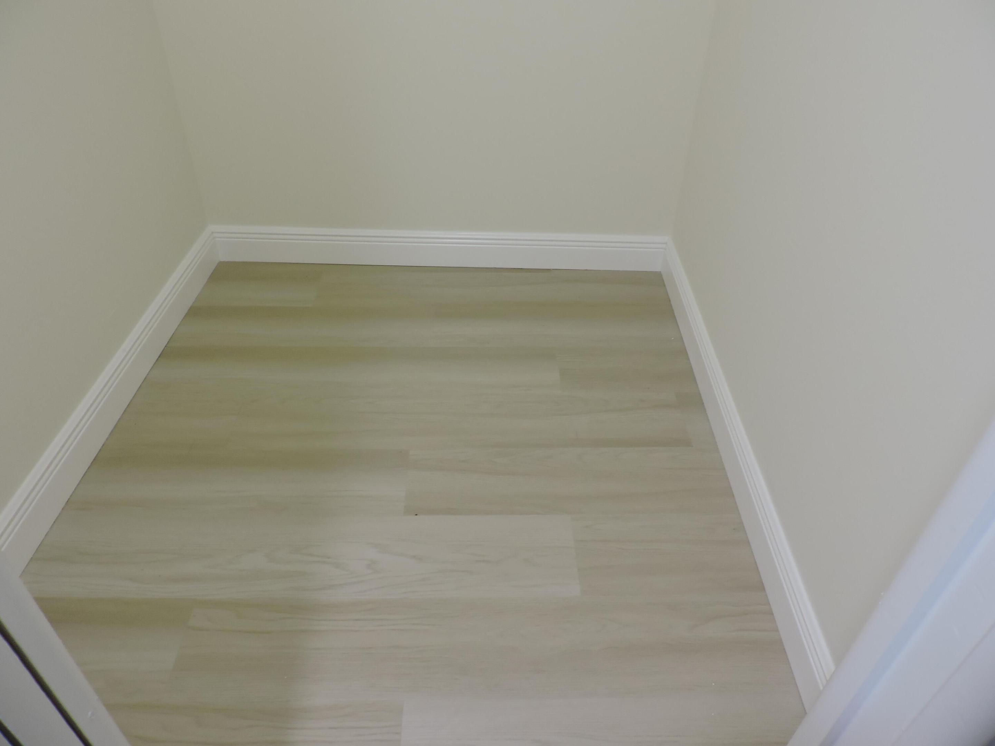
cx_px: 498
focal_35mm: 24
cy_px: 373
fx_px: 690
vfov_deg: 56.8
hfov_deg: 71.6
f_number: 3
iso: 250
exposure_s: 1/30
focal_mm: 4.3
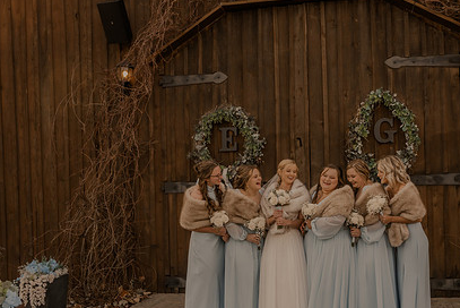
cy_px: 187
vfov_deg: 31.8
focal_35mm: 42
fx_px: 537
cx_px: 252
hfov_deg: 46.3
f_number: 2.8
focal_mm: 29.5
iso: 125
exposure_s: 1/400
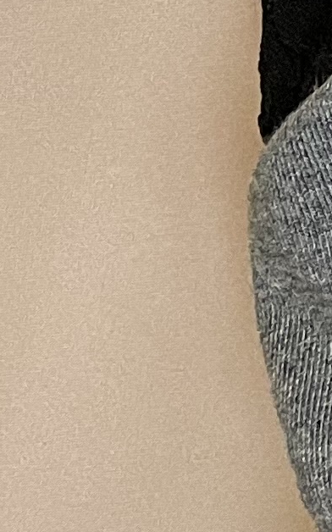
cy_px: -369
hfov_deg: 5.7
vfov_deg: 11.2
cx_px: 1551
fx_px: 2565
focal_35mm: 177
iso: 64
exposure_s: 1/50
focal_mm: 4.2
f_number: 1.6
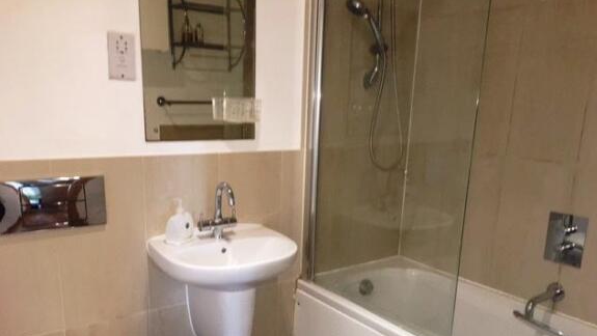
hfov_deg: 61.0
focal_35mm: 32
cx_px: 302
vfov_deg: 36.3
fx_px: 507
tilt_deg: -13.6
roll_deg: -2.1
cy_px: 225
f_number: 2.2
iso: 80
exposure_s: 1/20
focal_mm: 4.15
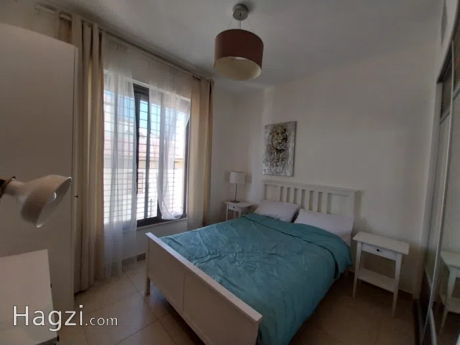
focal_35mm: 13
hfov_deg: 106.2
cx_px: 230
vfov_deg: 89.9
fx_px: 173
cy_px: 172
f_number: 2.2
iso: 64
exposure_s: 1/115
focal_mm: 1.3
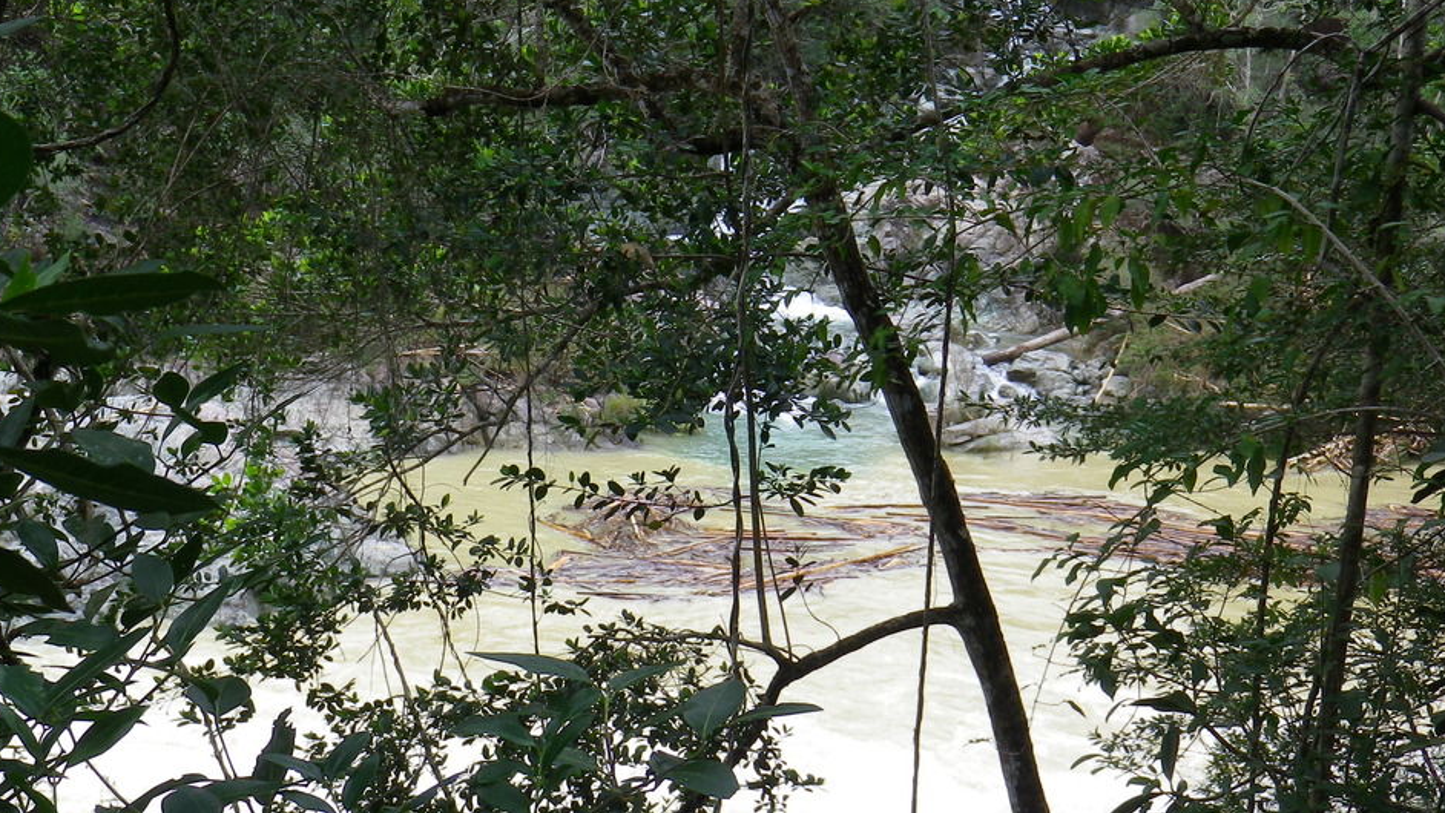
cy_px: 460
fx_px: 2606
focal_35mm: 68
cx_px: 554
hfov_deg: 30.9
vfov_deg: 17.7
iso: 80
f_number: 4.2
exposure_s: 1/100
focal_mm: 8.7
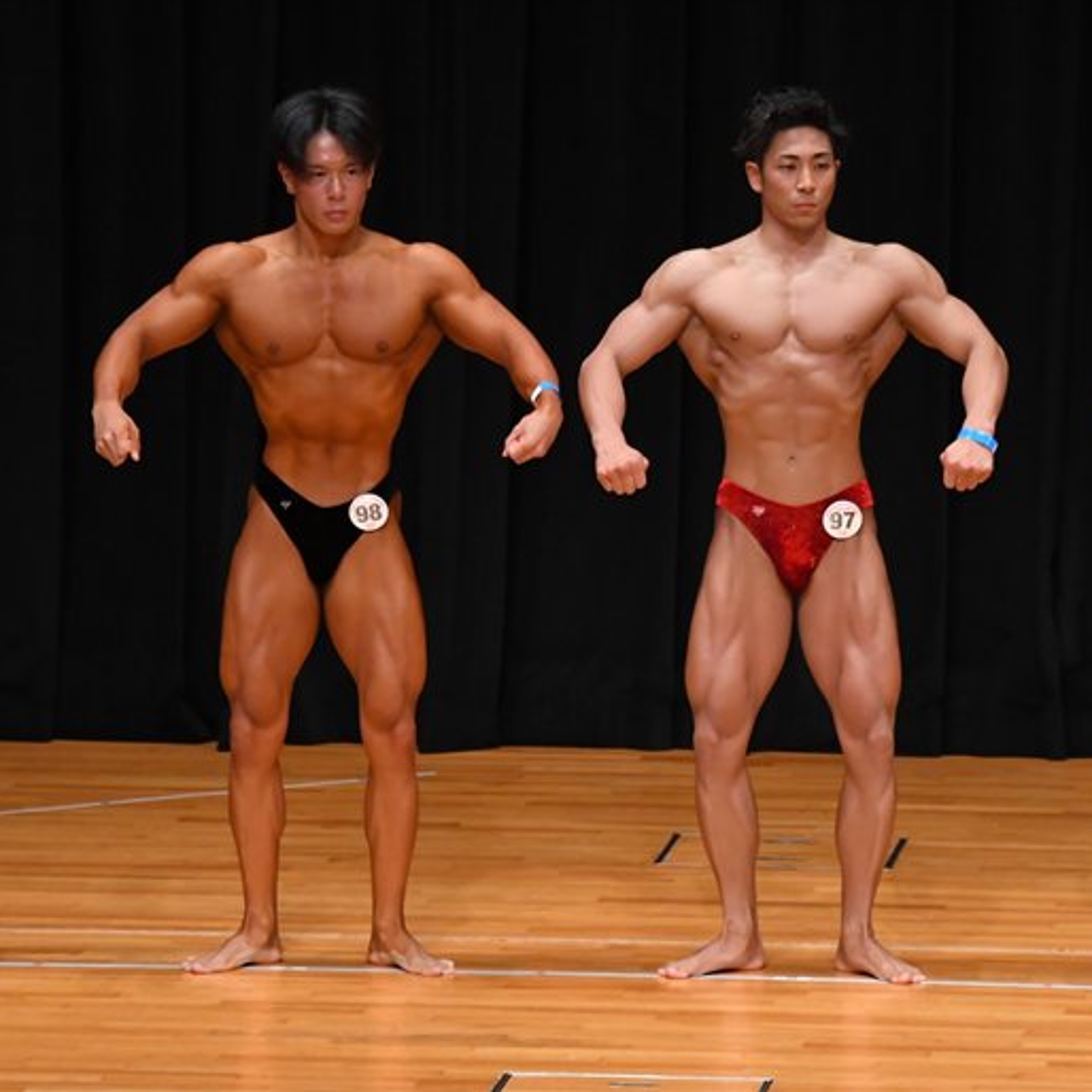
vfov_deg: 5.1
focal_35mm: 346
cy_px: 546
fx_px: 12349
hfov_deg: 5.1
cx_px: 515
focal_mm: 180
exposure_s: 1/400
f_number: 5.6
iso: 3200
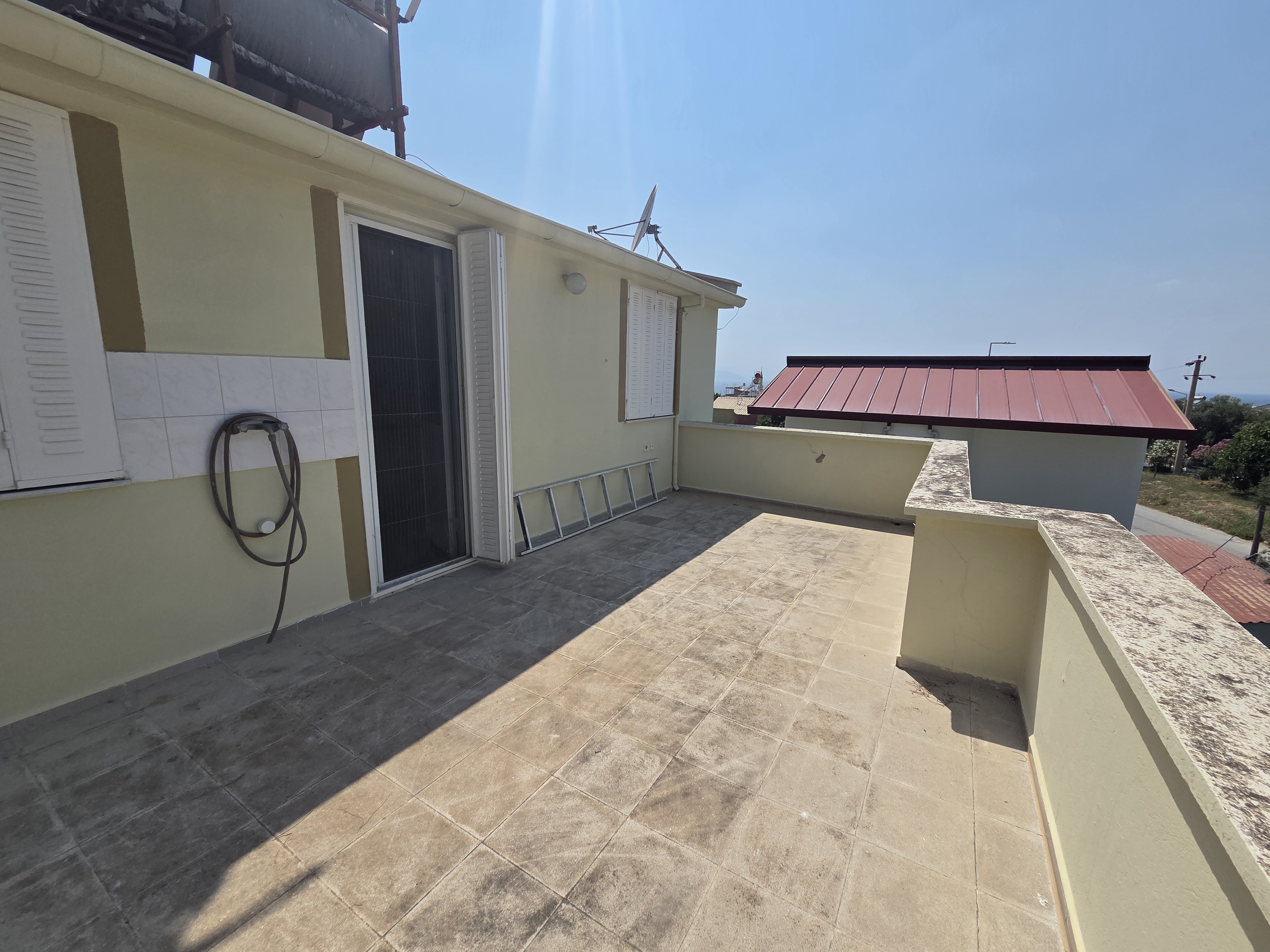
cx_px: 635
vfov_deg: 89.9
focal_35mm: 13
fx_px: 477
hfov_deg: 106.2
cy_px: 476
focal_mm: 2.2
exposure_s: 1/4385
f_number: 2.2
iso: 50
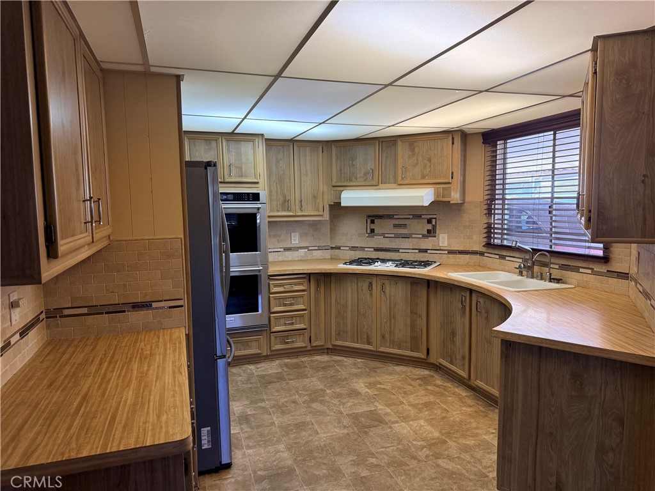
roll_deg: +0.2
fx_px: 454
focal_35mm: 24
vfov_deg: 56.8
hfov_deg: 71.6
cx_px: 328
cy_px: 246
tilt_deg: -4.3
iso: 200
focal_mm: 6.76
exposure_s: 1/161
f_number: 1.78
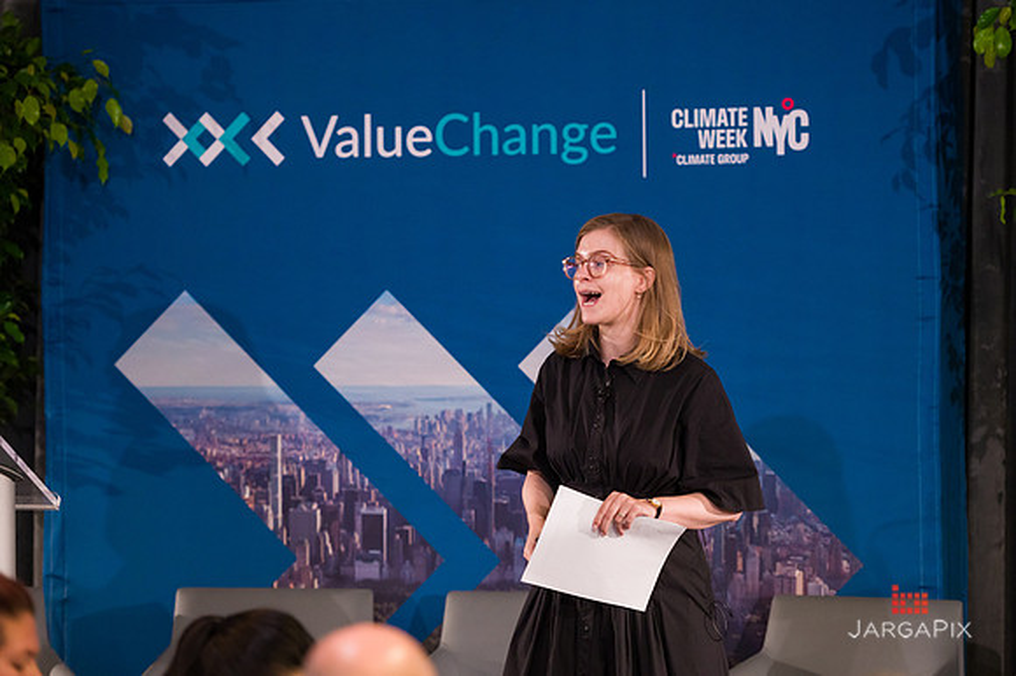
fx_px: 4020
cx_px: 535
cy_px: 321
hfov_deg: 14.4
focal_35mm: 143
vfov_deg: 9.6
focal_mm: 135
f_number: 3.2
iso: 3200
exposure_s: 1/200
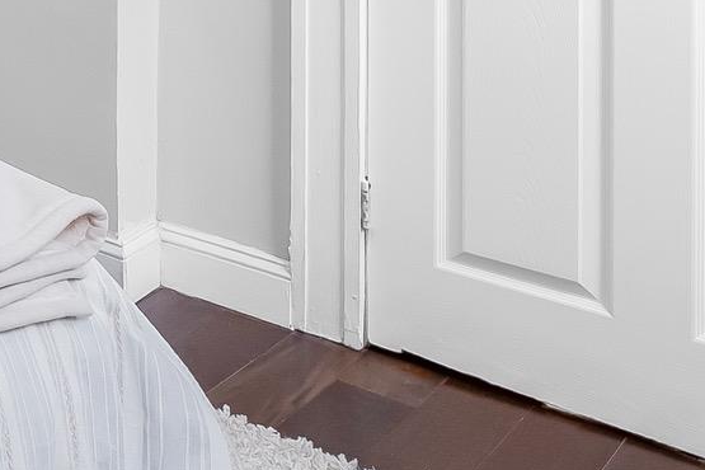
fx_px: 1155
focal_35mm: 59
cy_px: -224
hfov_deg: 21.5
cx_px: -574
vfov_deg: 20.0
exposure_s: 1/30
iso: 320
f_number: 6.3
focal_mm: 10.8
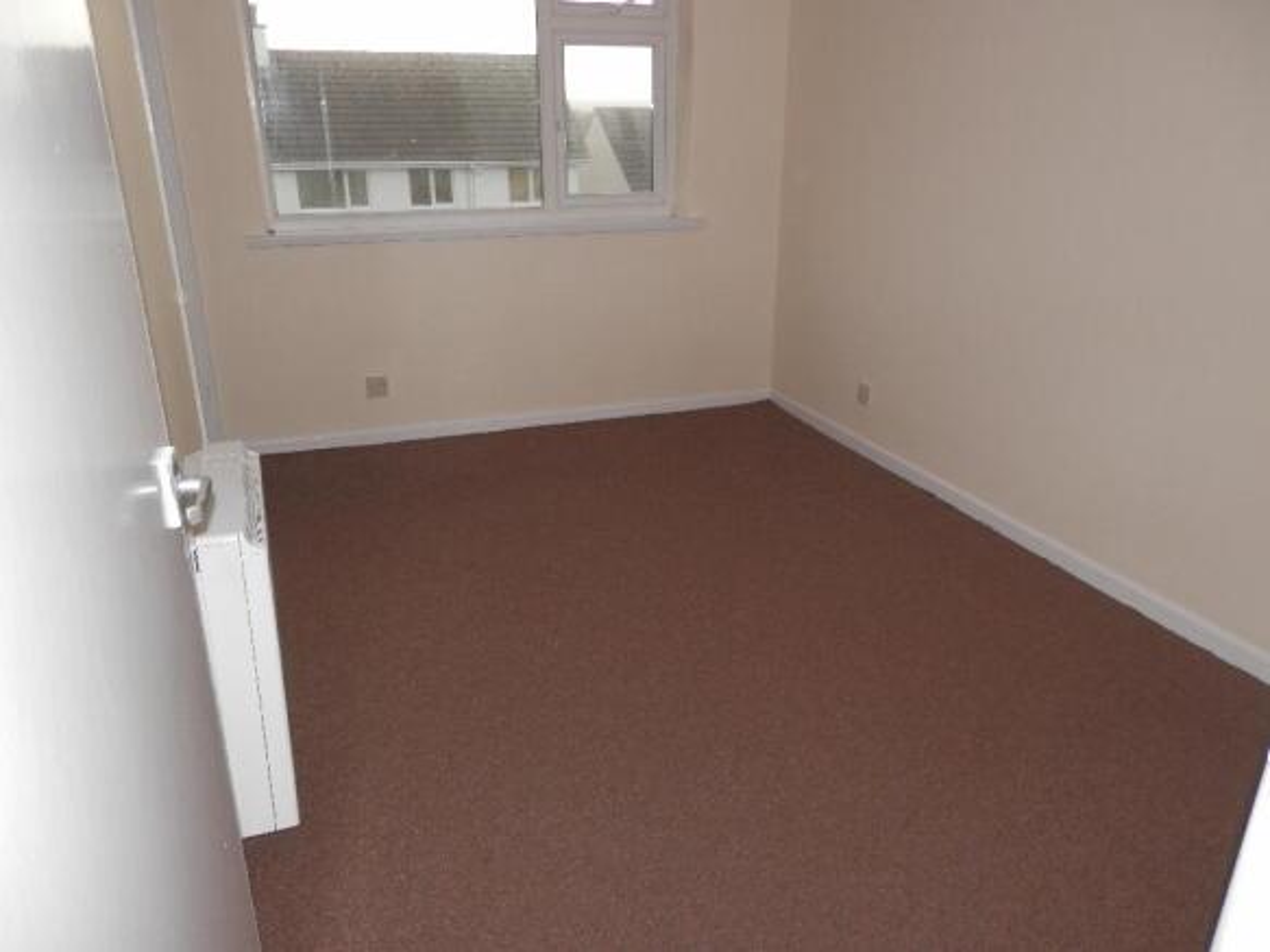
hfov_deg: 69.4
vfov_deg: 54.9
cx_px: 635
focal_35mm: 25
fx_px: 917
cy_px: 476
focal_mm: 4.5
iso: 100
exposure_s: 1/30
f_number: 3
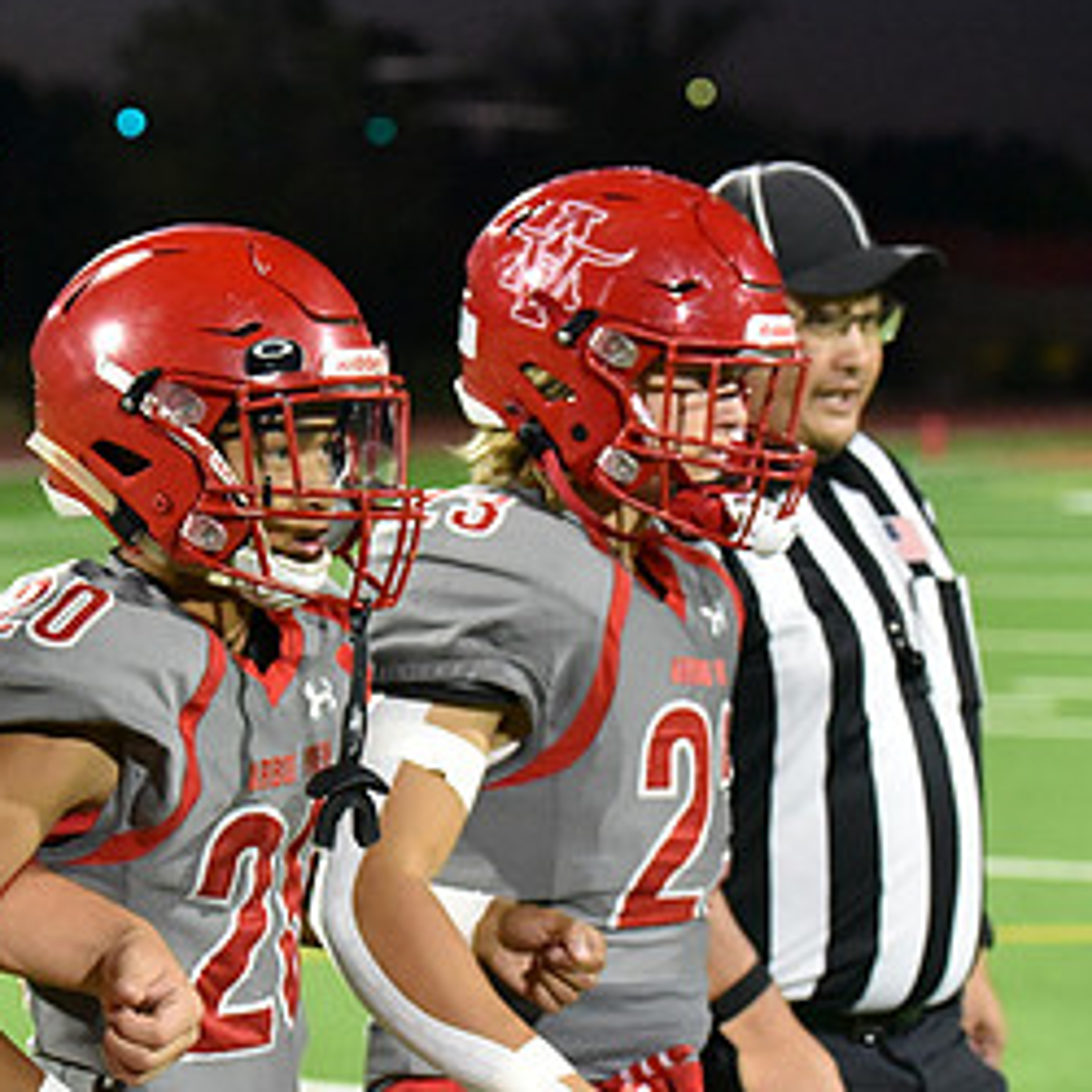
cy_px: 622
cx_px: 127
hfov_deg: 12.6
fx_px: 4925
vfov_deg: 12.6
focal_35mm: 138
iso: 12800
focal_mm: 70
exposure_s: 1/1000
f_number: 2.8
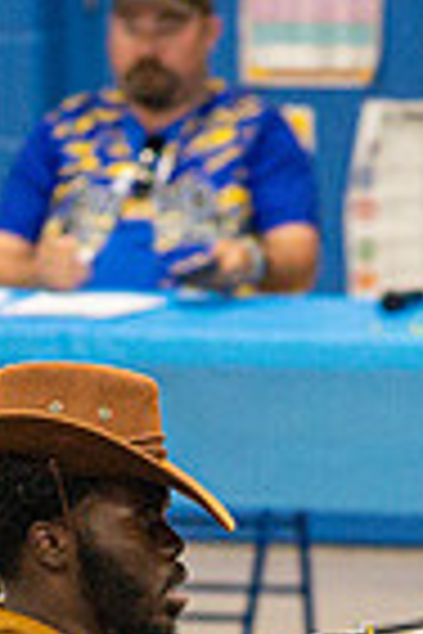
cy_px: 910
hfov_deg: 1.3
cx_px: 298
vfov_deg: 2.0
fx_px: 18223
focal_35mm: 1034
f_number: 4
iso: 6400
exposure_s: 1/500
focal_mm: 200
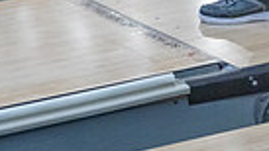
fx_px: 1719
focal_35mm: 241
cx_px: 204
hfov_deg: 8.9
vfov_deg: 4.9
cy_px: -173
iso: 4000
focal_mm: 70
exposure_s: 1/1000
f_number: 2.8
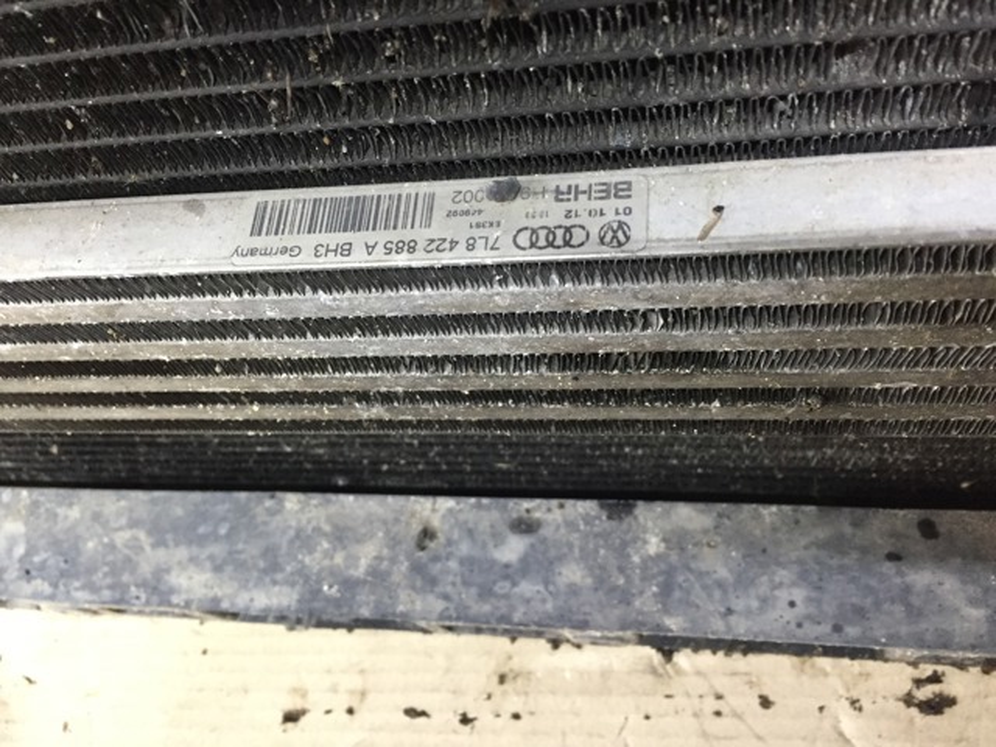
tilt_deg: -63.5
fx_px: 834
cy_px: 374
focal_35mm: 29
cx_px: 498
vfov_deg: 48.2
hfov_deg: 61.7
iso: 250
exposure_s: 1/33
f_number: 2.2
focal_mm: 4.15
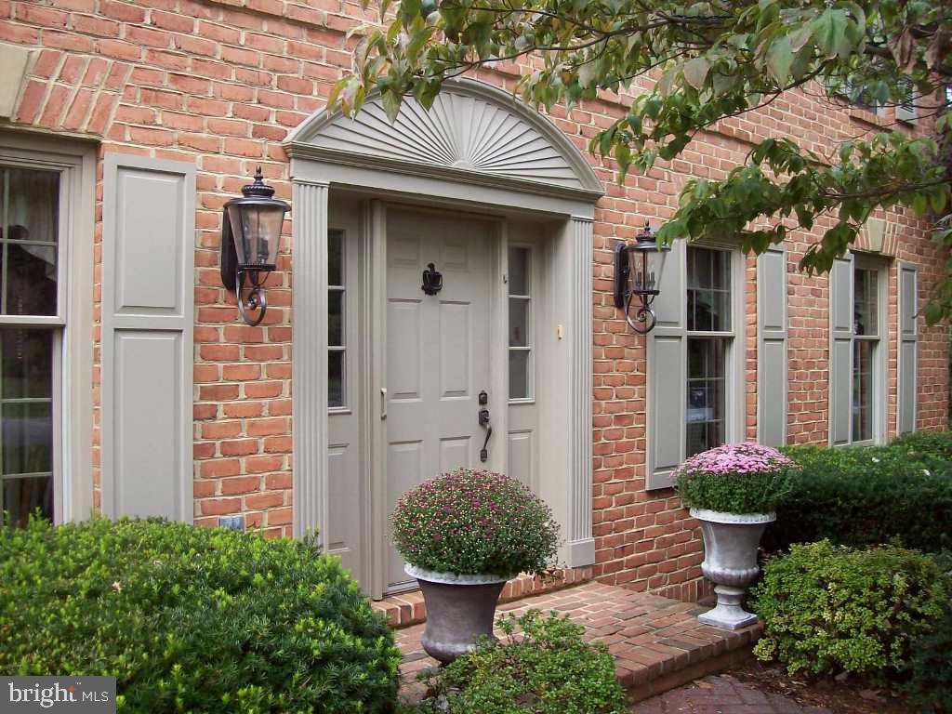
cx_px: 476
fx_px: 990
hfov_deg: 51.4
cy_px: 357
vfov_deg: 39.7
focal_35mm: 36
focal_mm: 6
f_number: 2.7
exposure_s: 1/133
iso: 80
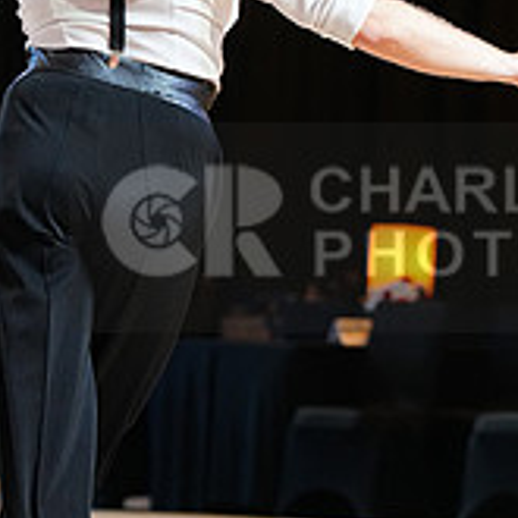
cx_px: 504
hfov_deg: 5.3
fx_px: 5553
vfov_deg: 5.3
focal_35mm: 328
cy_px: 229
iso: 2500
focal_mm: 110
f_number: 4
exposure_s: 1/250
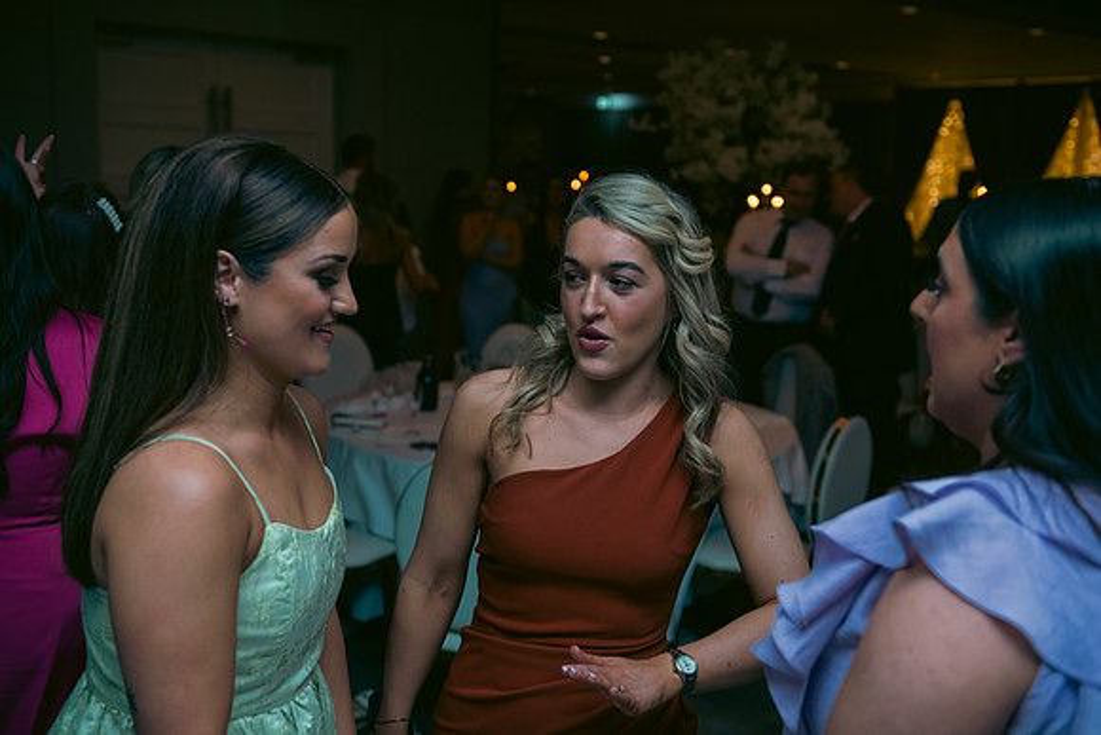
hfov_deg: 46.4
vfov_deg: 31.9
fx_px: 1285
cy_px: 368
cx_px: 550
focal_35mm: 42
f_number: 3.5
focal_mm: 42
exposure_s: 1/160
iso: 800
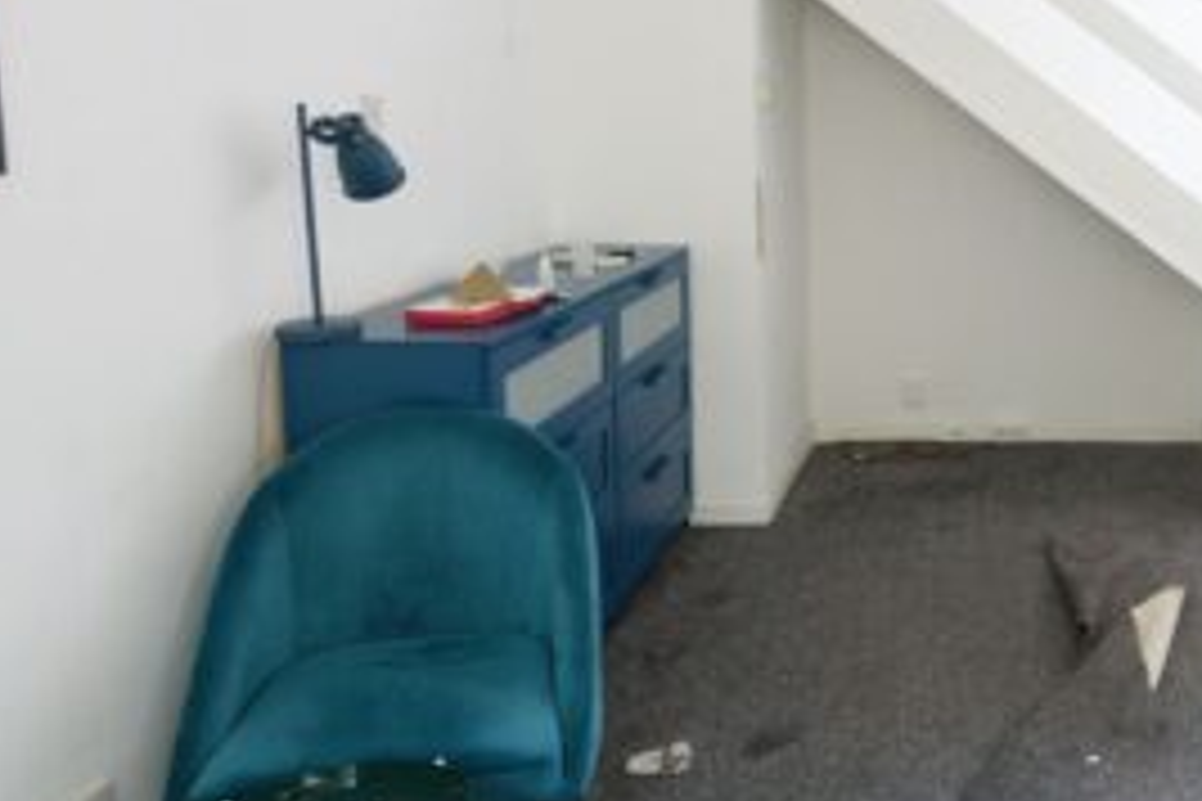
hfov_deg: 48.9
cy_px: 238
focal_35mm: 36
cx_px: 1022
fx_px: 1202
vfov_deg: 36.3
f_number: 5
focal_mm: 16
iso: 500
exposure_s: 1/8
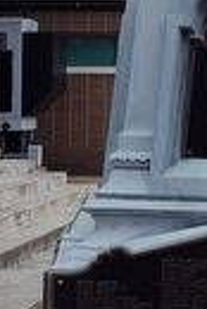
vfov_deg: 13.9
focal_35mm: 147
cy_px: 71
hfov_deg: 9.2
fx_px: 1264
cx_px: 257
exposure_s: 1/1882
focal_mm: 5.56
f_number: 1.8
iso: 100
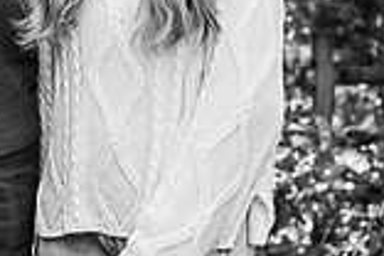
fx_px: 2304
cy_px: -87
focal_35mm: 216
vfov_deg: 6.3
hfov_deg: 9.3
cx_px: -192
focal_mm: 58
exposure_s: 1/250
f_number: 5
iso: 400
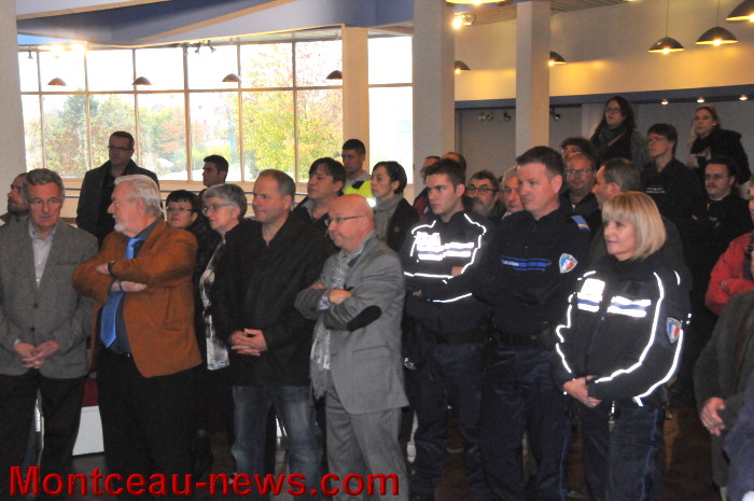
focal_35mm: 54
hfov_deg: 36.9
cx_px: 377
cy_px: 250
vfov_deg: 25.0
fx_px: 1130
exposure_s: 1/250
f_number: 8
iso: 3200
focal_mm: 36
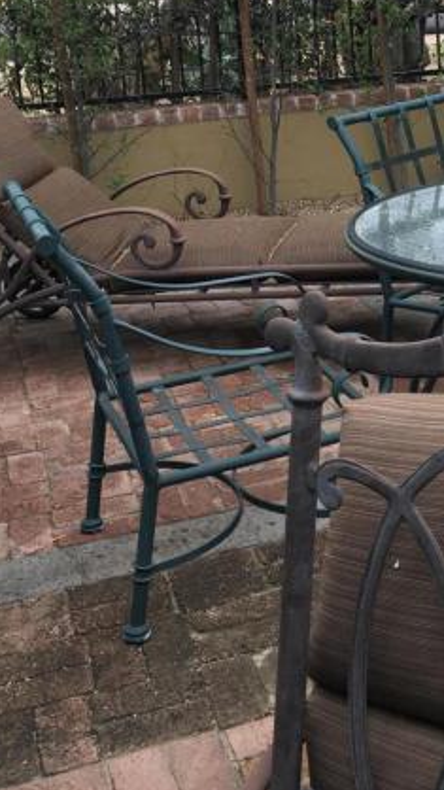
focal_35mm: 58
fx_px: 1214
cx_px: 446
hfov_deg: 20.1
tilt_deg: -10.4
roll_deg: +2.5
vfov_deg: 35.1
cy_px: 185
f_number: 2.2
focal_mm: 4.15
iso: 32
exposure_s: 1/60
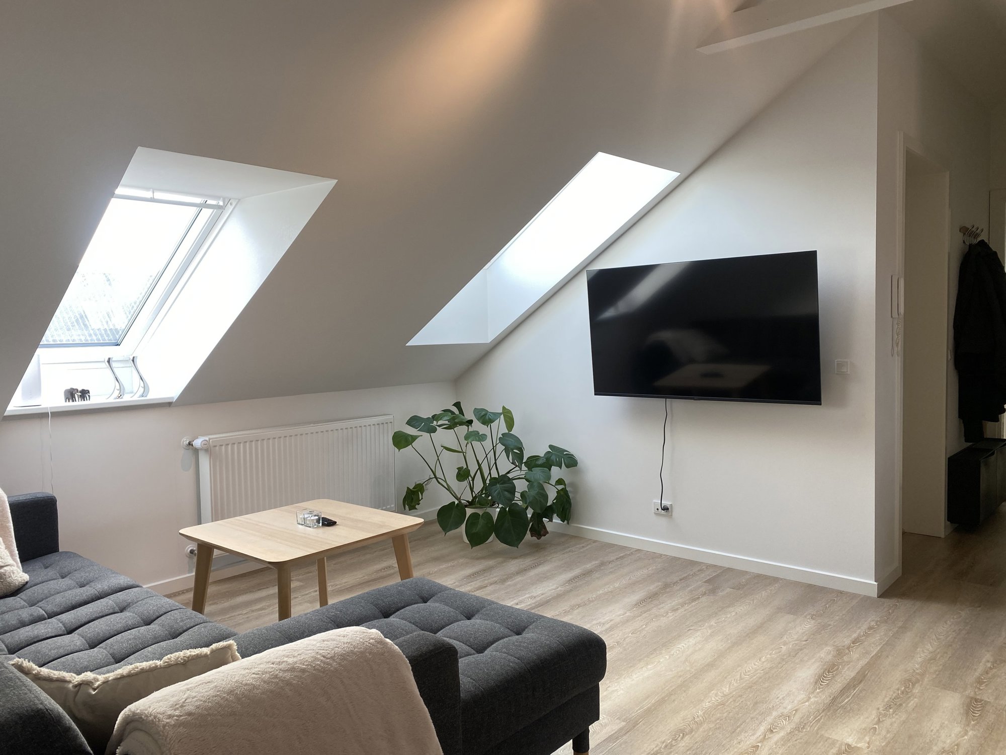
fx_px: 756
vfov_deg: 53.1
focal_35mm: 26
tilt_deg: -4.3
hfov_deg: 67.3
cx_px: 503
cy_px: 378
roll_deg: +0.8
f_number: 1.8
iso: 40
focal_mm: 4.25
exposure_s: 1/100
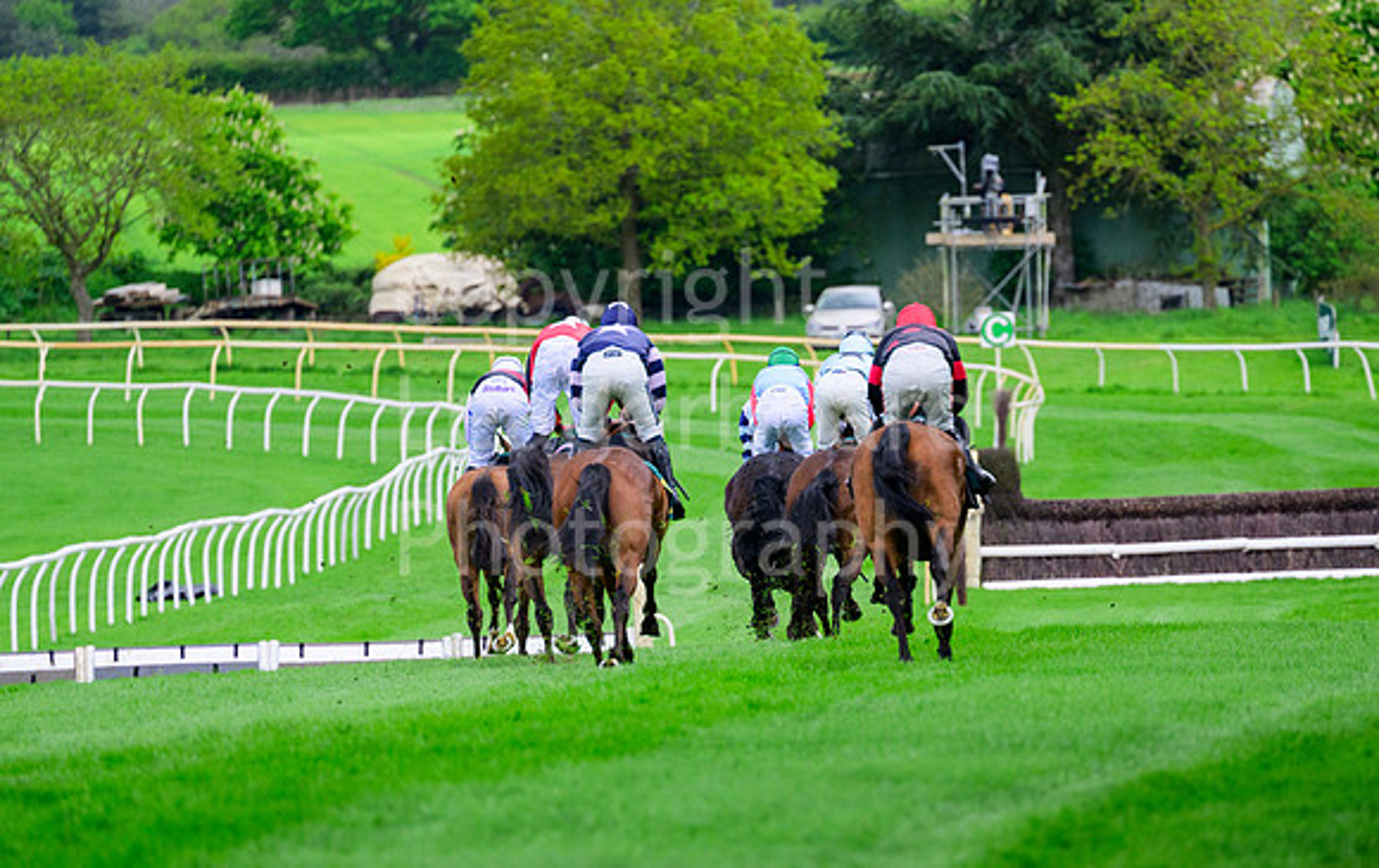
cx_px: 819
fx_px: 18195
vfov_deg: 2.7
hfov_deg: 4.3
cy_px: 546
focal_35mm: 483
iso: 1000
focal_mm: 400
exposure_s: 1/2000
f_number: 6.3
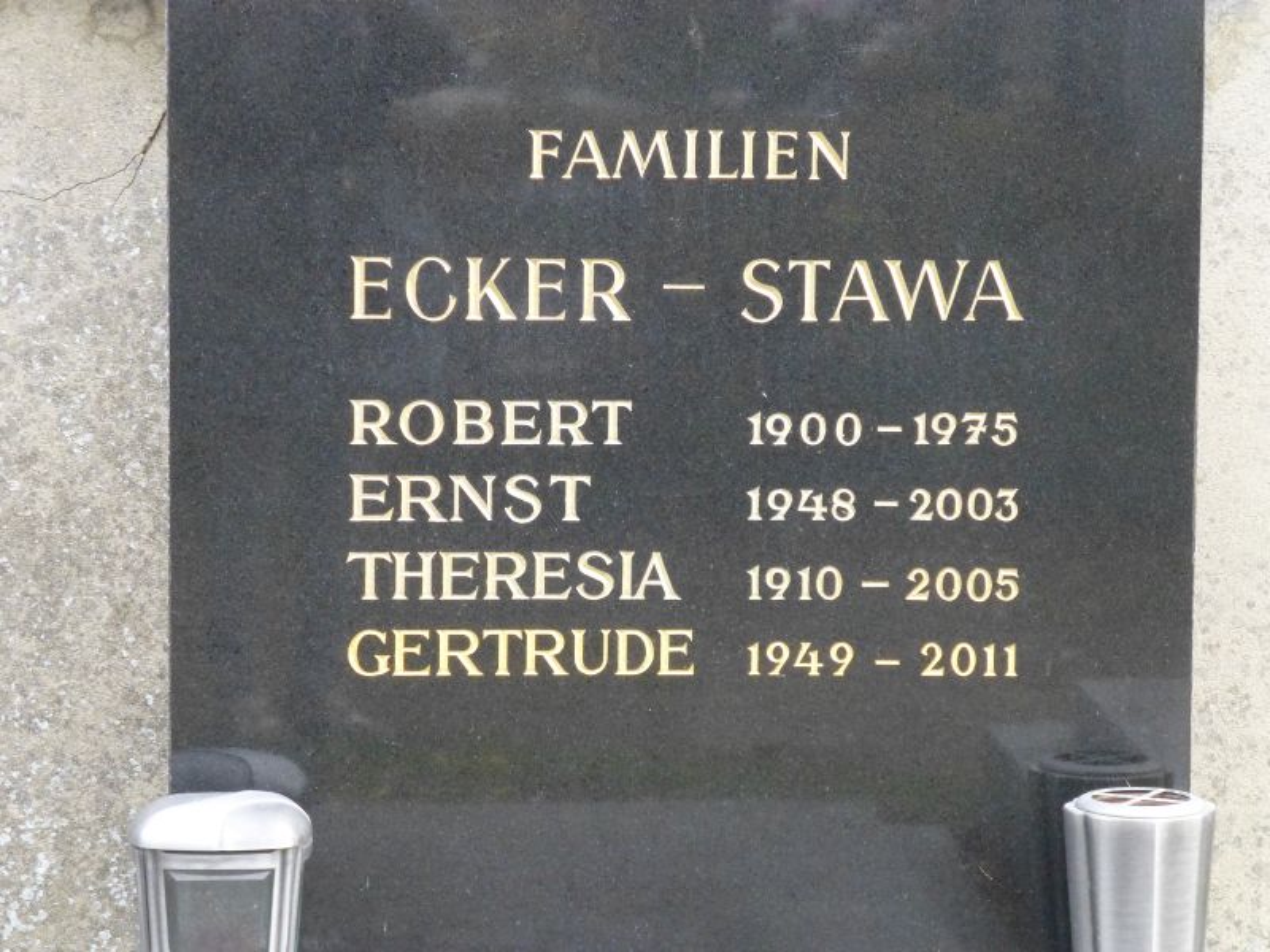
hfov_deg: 15.3
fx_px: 4733
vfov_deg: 11.5
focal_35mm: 129
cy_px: 476
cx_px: 635
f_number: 5.4
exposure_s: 1/160
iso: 800
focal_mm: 23.1
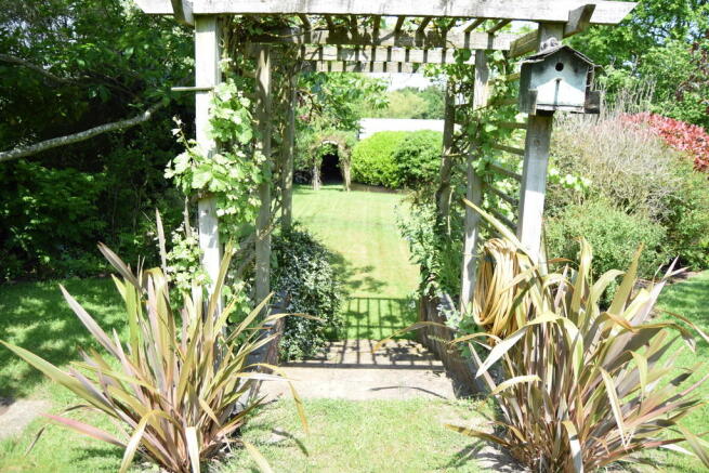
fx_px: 532
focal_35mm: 27
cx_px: 354
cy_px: 236
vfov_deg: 48.0
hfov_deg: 67.4
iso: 100
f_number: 3.5
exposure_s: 1/250
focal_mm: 18
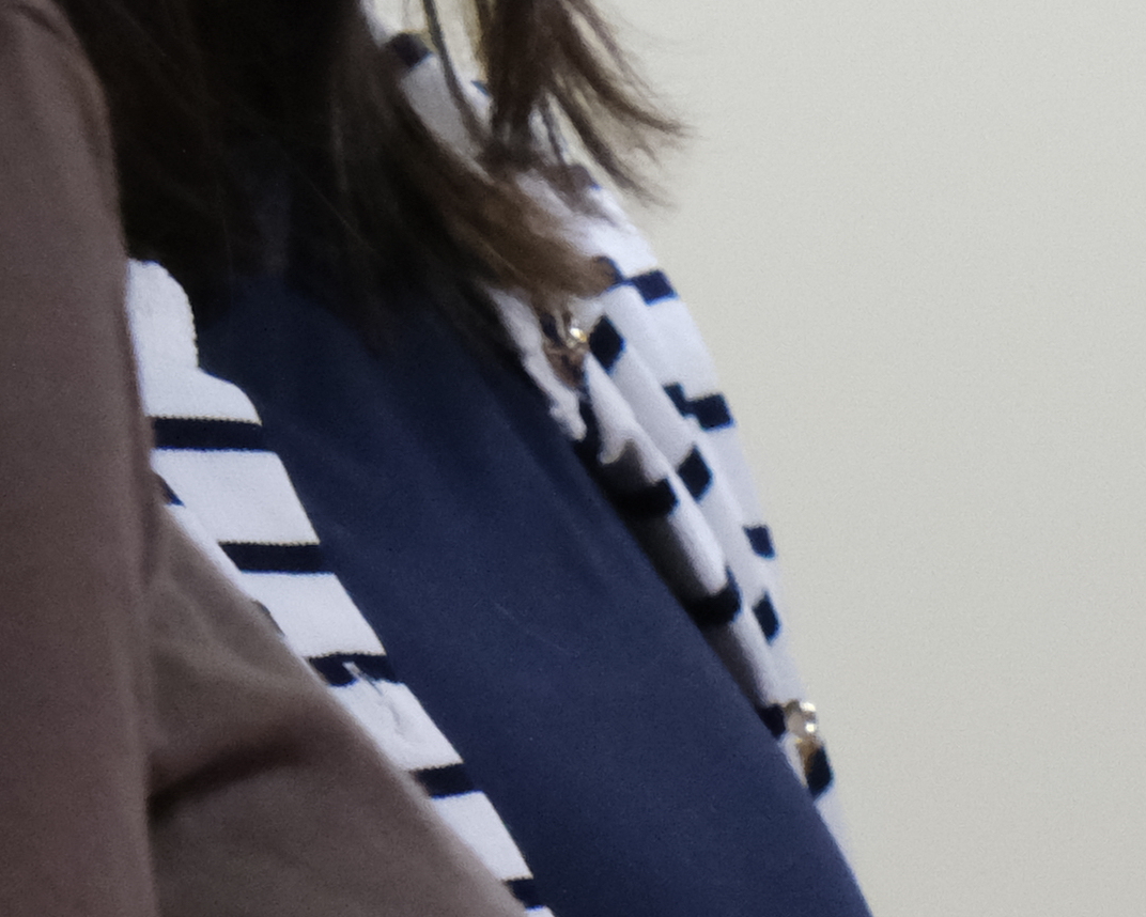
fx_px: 21677
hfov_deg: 3.0
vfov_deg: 2.4
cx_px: 1905
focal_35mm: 639
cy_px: 517
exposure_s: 1/100
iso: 4000
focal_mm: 78.1
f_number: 5.6
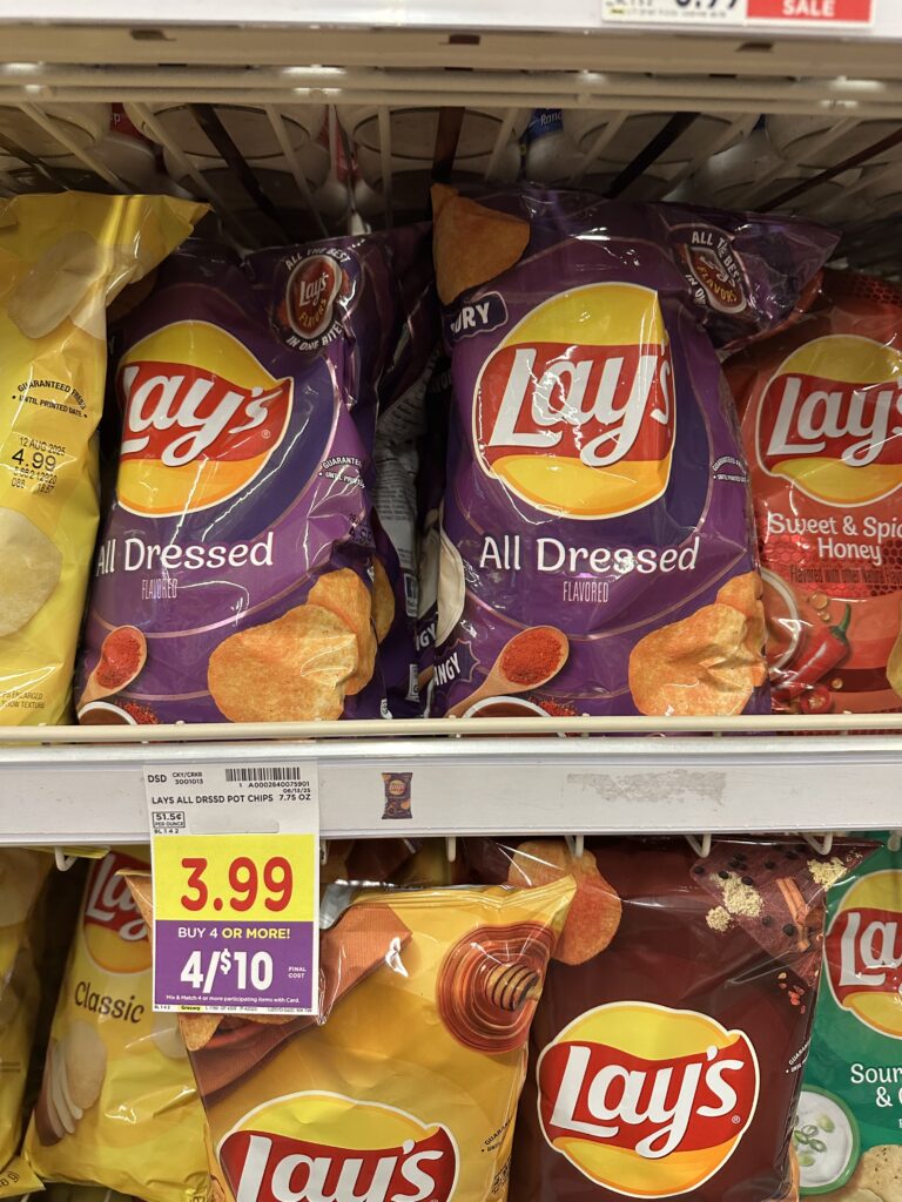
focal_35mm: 24
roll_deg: +1.9
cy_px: 601
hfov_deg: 56.8
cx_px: 451
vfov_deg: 71.6
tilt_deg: -11.4
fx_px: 834
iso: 250
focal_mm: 6.86
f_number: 1.78
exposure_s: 1/60
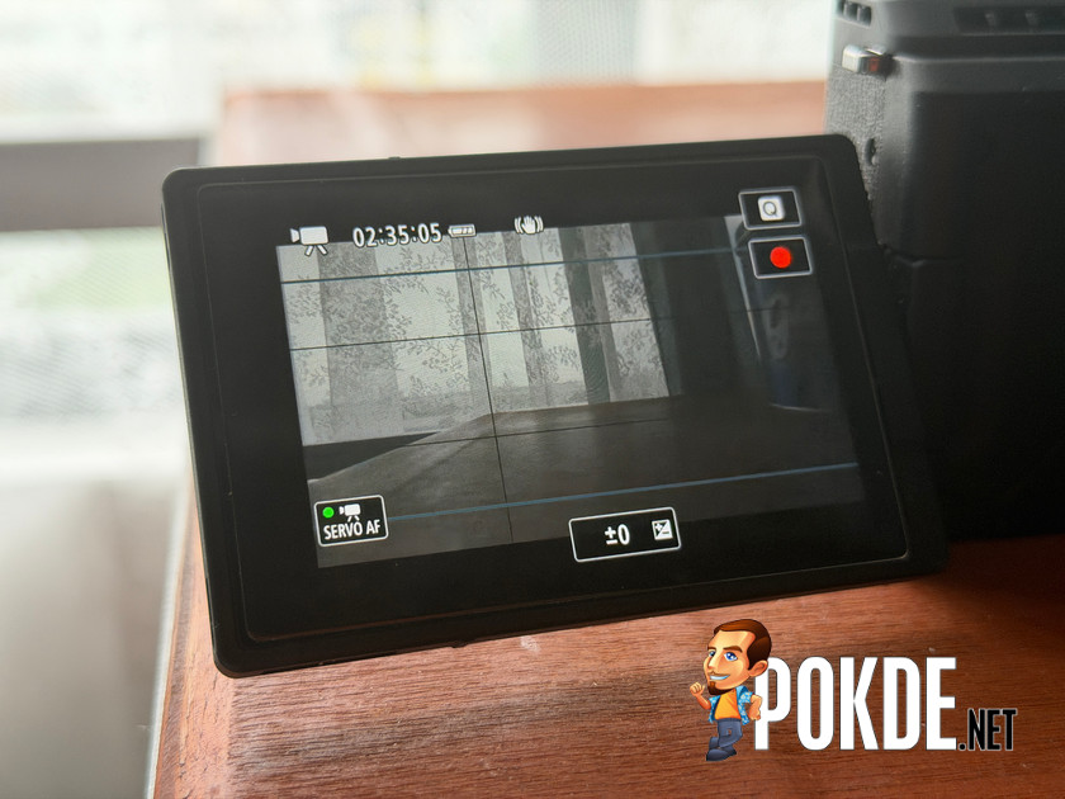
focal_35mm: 48
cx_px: 532
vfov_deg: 30.3
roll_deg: +0.0
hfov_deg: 39.7
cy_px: 400
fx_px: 1477
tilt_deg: -19.4
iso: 160
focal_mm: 6.76
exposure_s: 1/103
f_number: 1.78
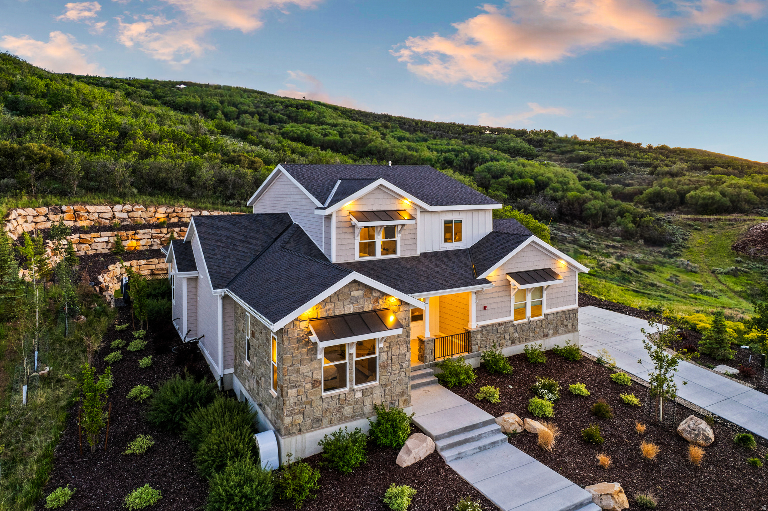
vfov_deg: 57.2
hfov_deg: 78.6
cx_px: 384
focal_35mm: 22
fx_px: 469
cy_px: 256
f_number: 2.8
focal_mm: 8.4
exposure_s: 1/25
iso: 100
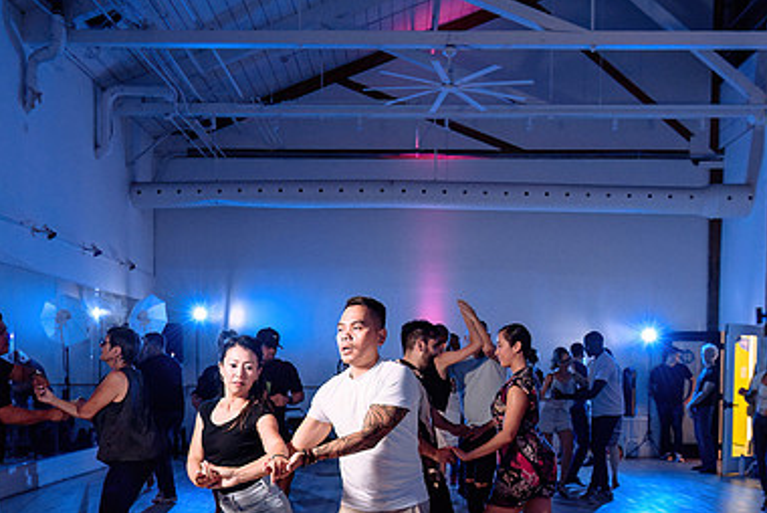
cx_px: 388
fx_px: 895
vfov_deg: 31.2
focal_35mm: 42
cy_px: 409
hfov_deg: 46.4
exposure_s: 1/160
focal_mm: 24
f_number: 3.5
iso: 1000
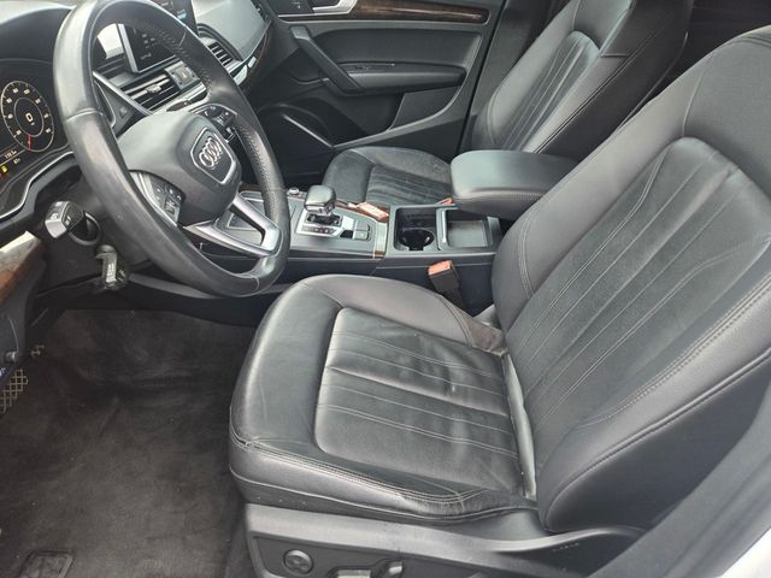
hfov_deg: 73.9
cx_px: 386
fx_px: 512
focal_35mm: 23
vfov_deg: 58.9
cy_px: 289
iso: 80
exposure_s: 1/180
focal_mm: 5.4
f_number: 1.8
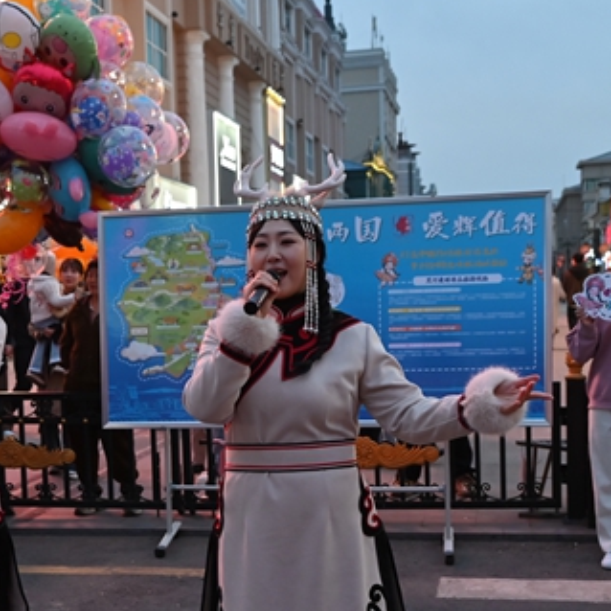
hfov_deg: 25.8
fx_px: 1318
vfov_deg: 25.9
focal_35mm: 66
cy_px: 429
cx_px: 167
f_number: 4.5
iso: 1100
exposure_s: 1/125
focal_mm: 31
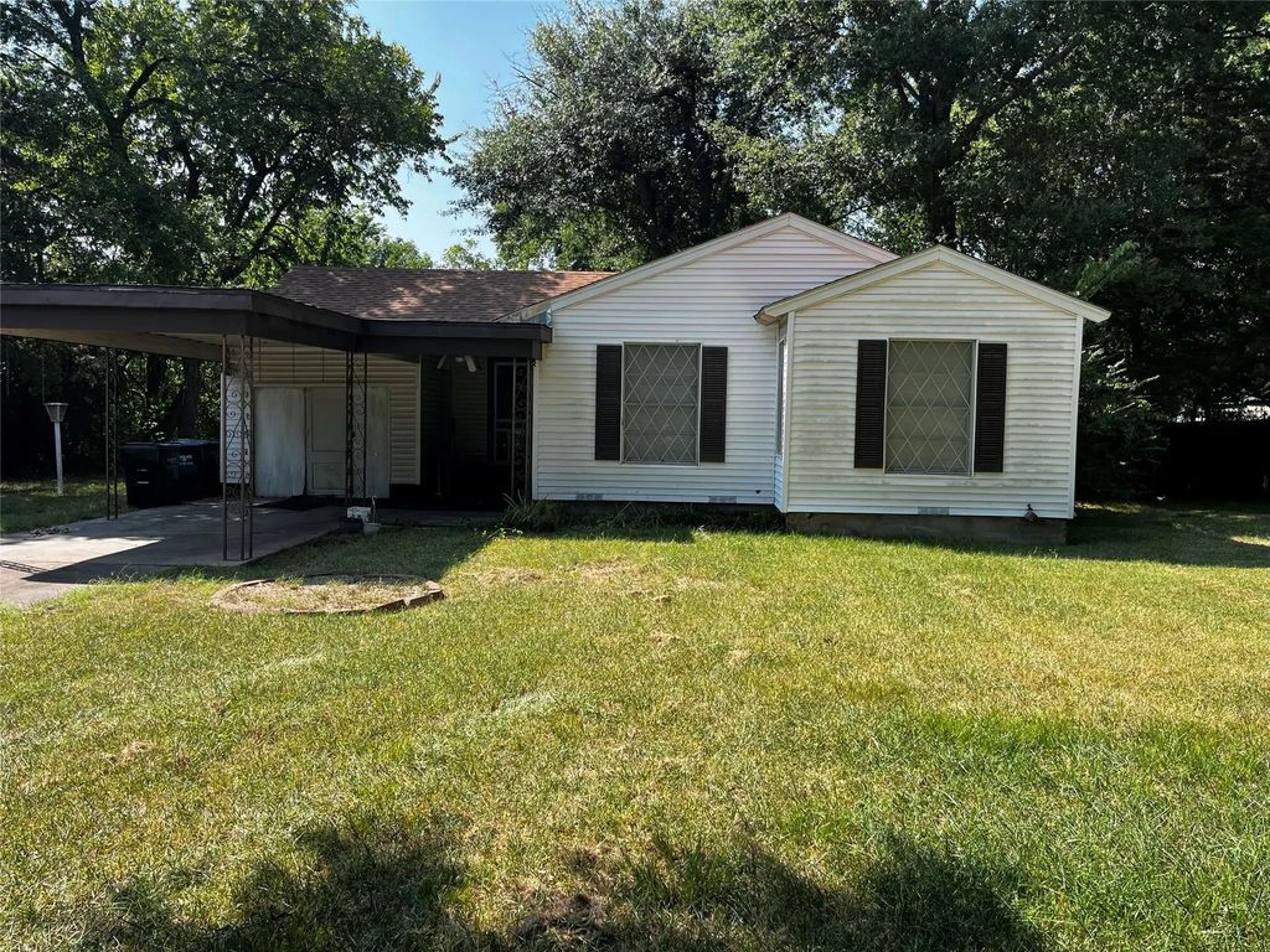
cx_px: 635
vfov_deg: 53.1
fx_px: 954
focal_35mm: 26
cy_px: 476
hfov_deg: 67.3
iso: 50
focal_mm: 5.1
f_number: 1.6
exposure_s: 1/1186
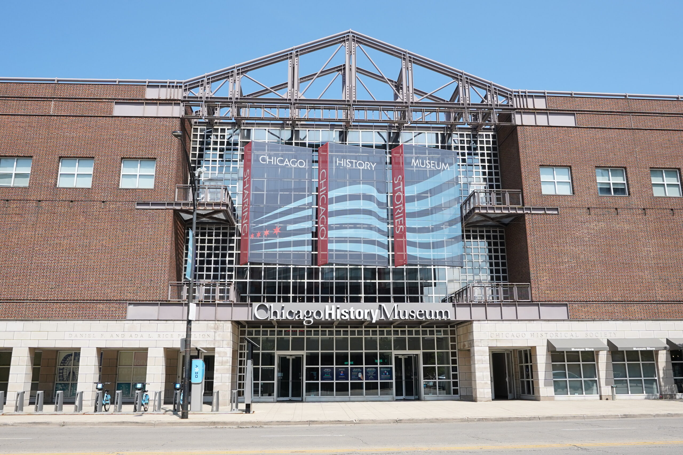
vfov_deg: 46.4
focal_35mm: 28
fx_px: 531
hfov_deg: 65.5
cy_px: 228
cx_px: 342
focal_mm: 19
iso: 400
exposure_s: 1/640
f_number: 8
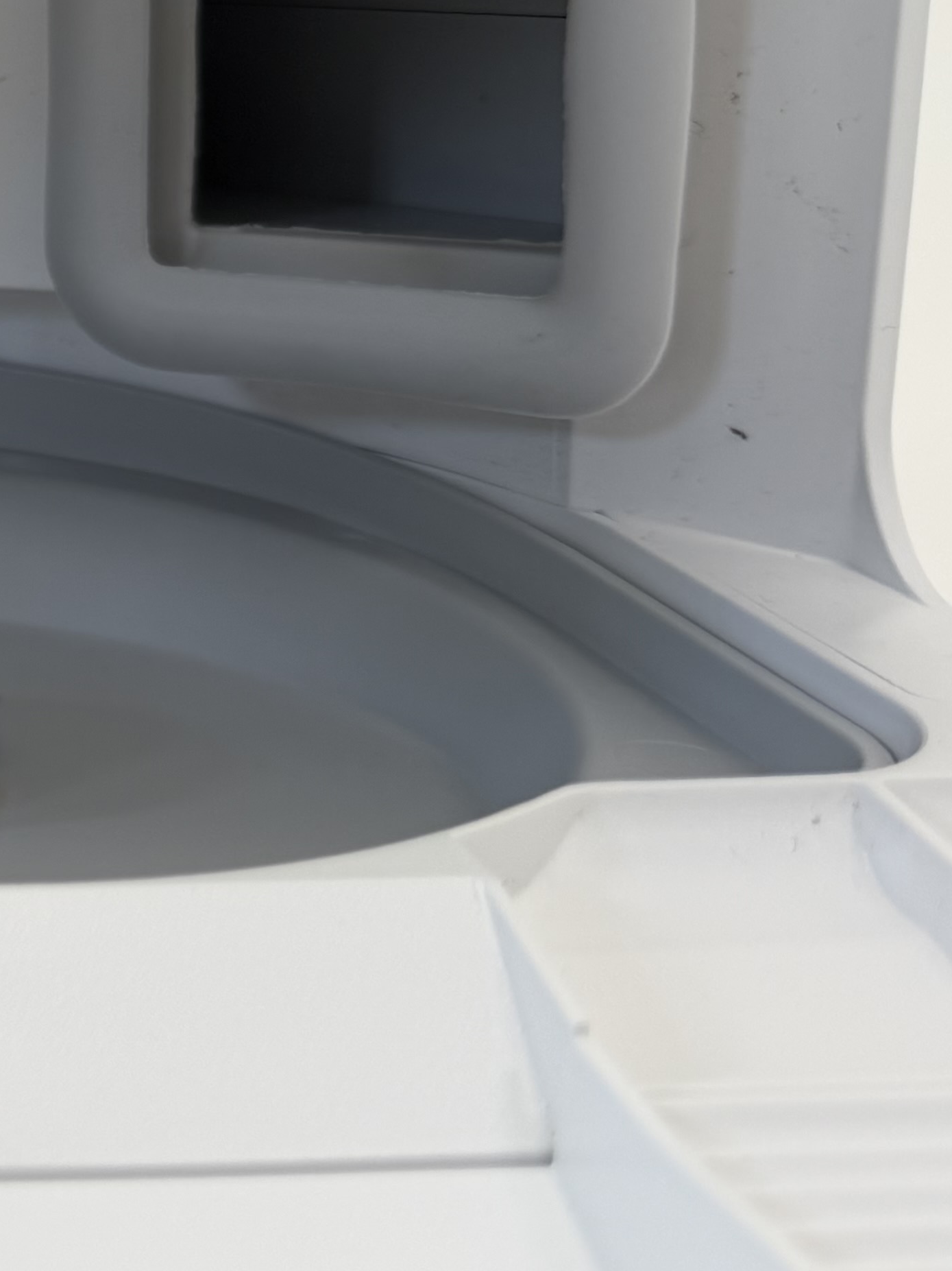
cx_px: -798
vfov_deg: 26.2
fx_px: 2714
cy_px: 468
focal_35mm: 74
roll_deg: +2.6
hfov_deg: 16.4
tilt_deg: -12.0
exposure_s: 1/286
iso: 64
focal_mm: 6.76
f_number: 1.78
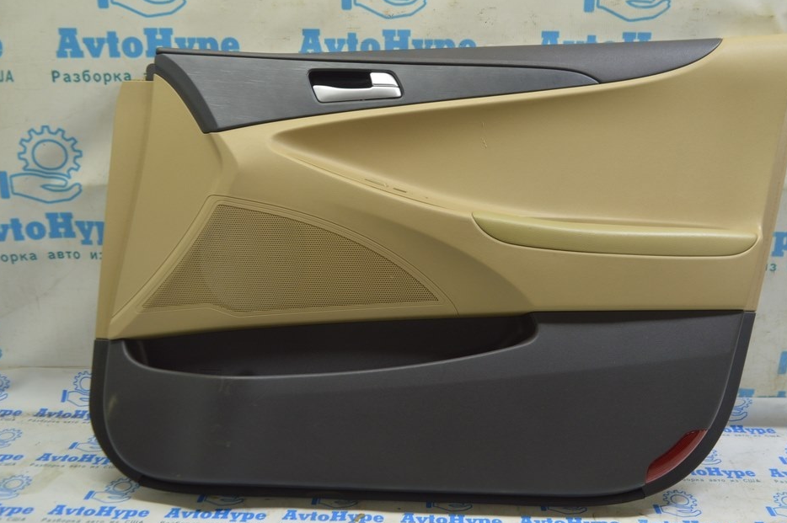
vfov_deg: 38.2
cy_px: 241
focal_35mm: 35
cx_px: 420
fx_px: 755
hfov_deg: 55.0
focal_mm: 21
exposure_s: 1/20
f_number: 5.6
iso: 400
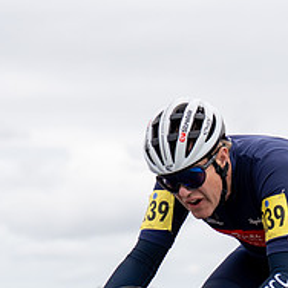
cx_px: 226
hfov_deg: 6.0
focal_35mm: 291
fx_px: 2739
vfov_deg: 6.0
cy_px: 335
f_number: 3.5
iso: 125
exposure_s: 1/1000
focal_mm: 70
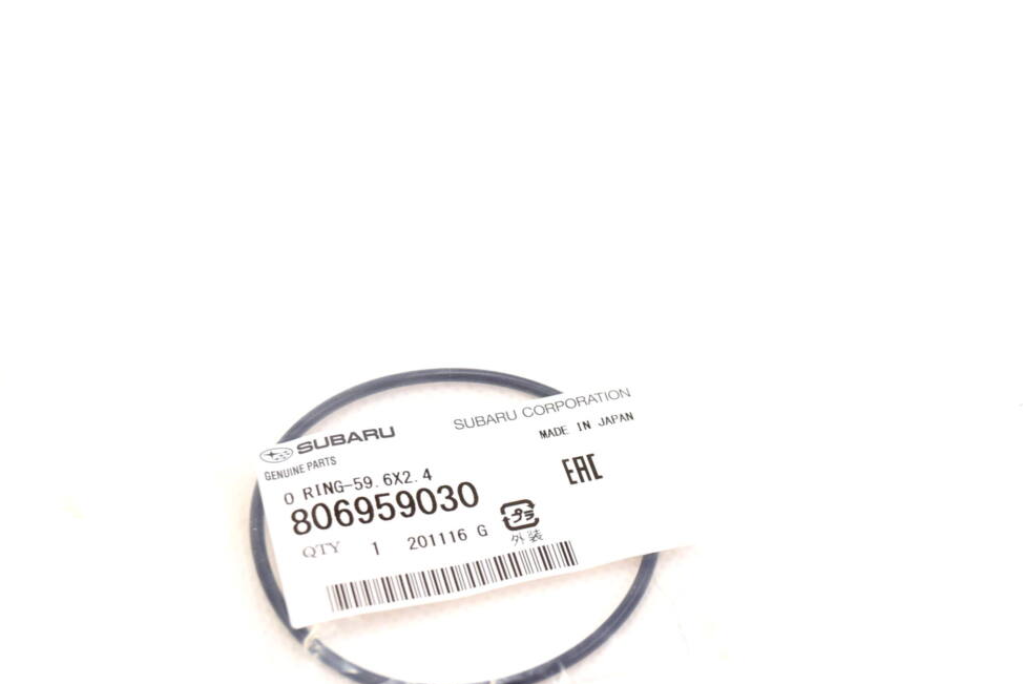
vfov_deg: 19.8
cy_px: 422
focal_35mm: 69
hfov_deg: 29.3
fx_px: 1955
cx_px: 560
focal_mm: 31
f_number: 6.3
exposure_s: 1/160
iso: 400
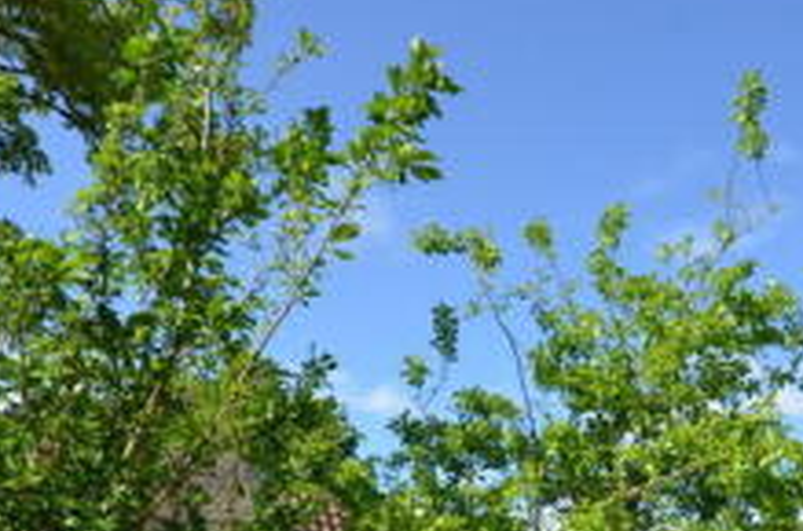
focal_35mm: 45
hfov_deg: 42.7
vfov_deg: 27.1
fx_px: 1002
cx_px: 576
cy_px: 593
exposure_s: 1/250
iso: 200
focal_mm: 10
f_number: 8
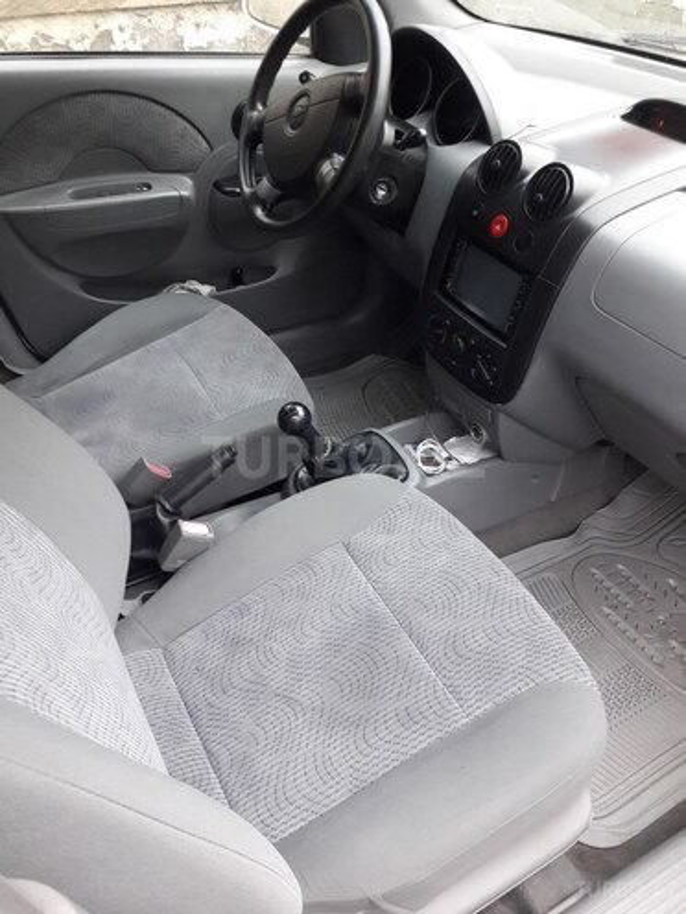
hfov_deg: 49.7
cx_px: 343
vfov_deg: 63.4
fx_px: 740
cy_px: 457
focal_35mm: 28
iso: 200
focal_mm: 3.7
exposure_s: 1/33
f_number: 1.9
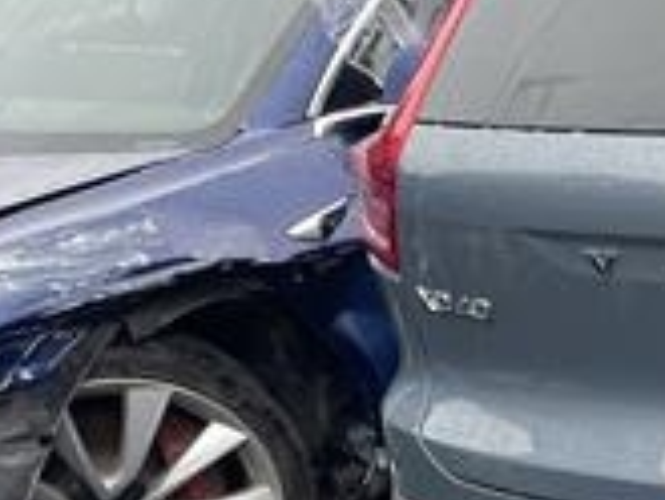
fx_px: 1942
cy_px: 484
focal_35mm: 101
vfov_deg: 14.5
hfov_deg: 16.9
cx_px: 1108
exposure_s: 1/121
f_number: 1.6
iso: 64
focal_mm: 4.2
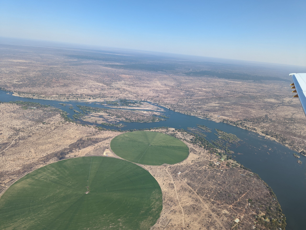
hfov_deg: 71.5
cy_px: 115
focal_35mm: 24
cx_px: 153
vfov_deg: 56.9
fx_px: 212
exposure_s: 1/1244
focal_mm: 6.81
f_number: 1.85
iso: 45
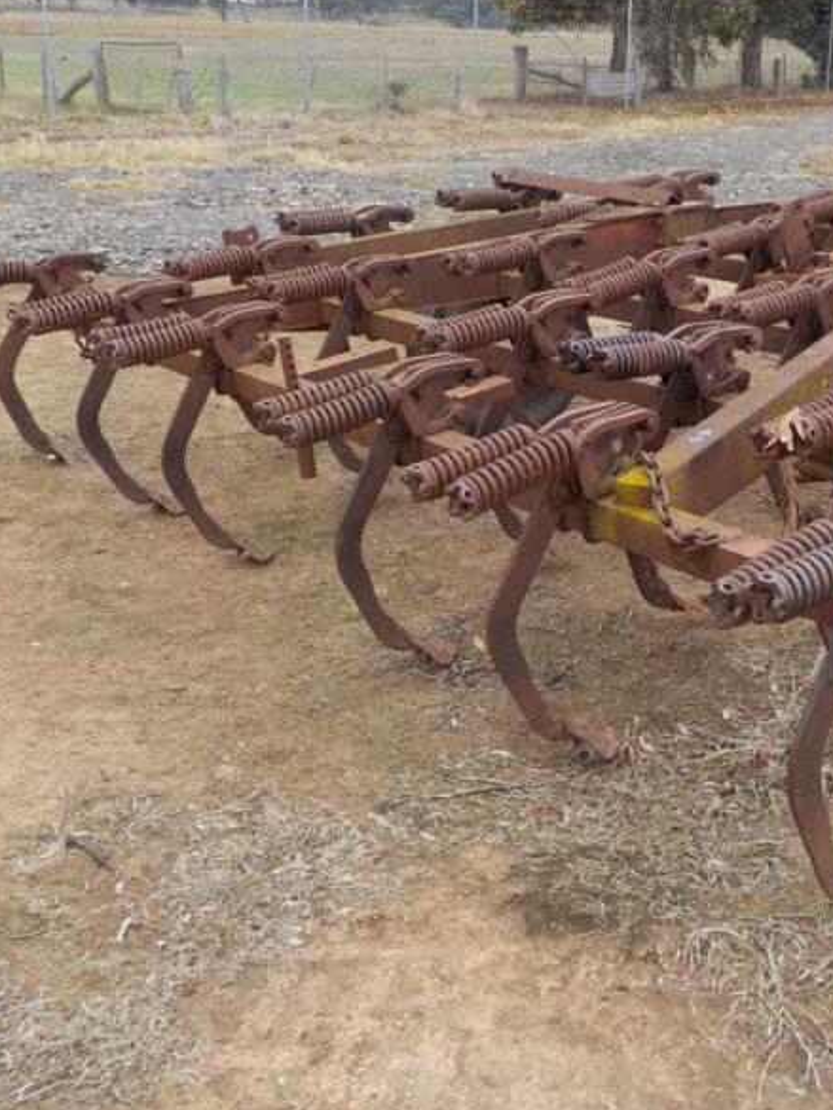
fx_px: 1315
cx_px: 647
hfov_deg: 34.2
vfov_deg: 45.8
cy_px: 546
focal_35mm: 41
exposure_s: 1/200
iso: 125
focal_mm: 4.1
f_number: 3.3
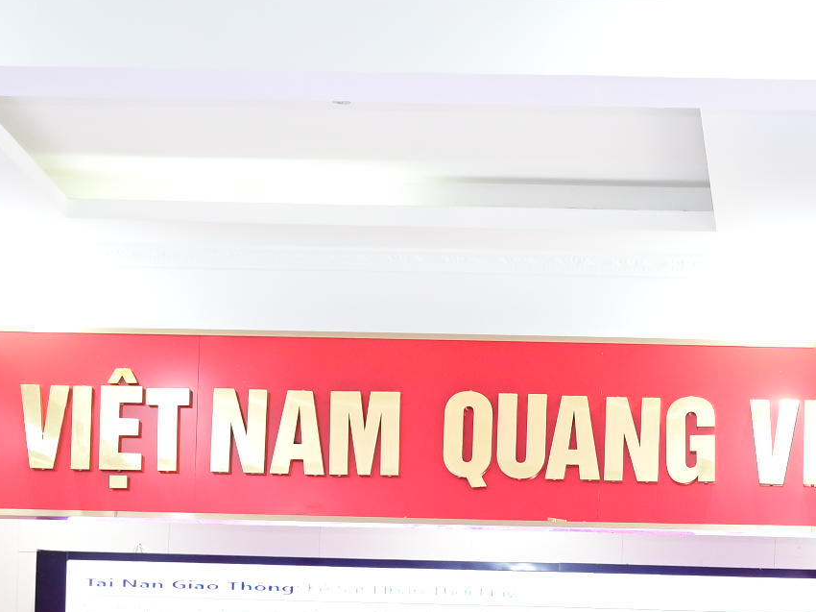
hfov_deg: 15.1
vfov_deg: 10.9
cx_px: 672
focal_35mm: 130
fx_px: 3064
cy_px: 932
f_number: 4
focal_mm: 38
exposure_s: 1/100
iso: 1600
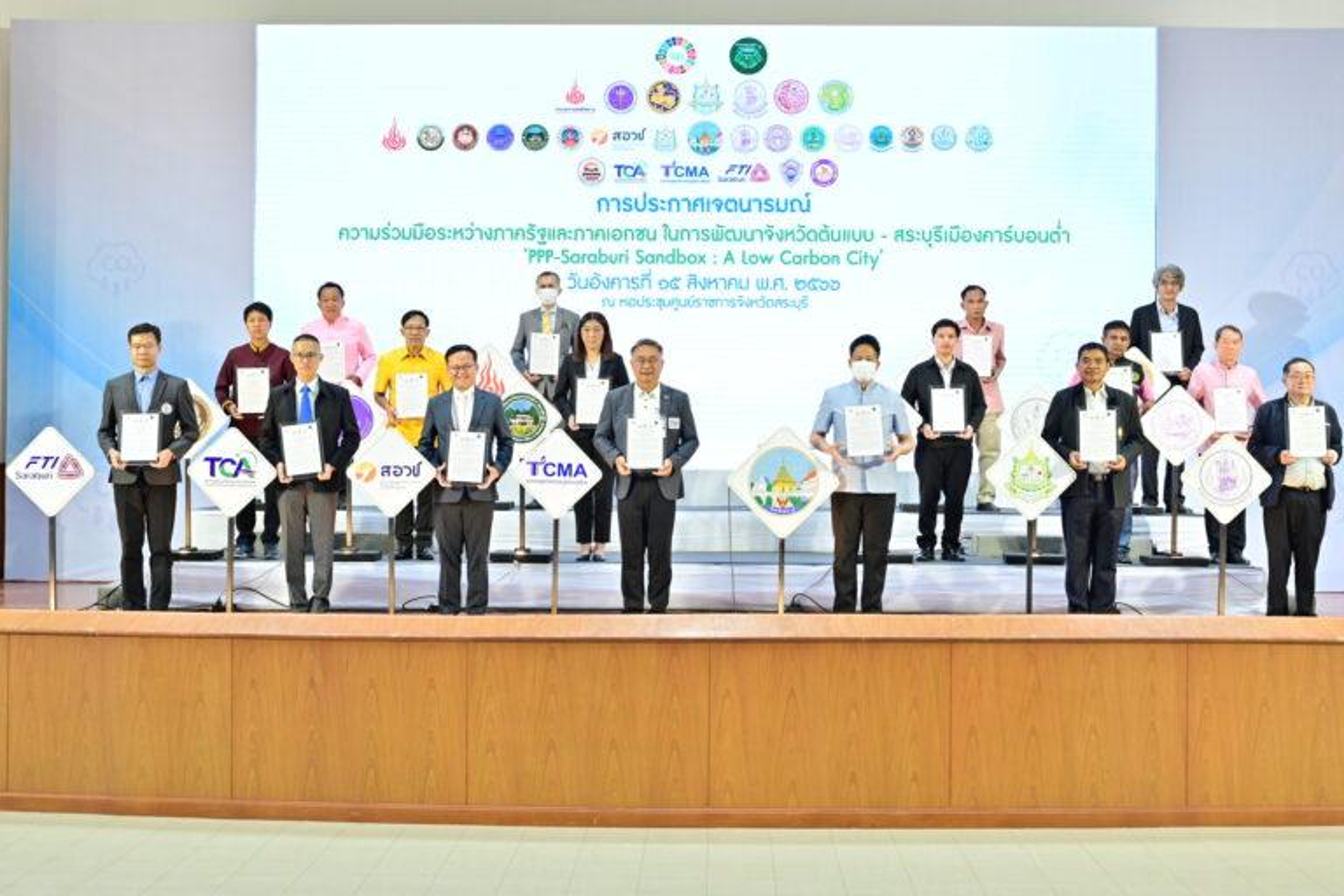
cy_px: 448
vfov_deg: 25.1
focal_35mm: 54
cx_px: 672
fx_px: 2016
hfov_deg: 36.9
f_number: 5.6
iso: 2500
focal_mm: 54
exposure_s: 1/200
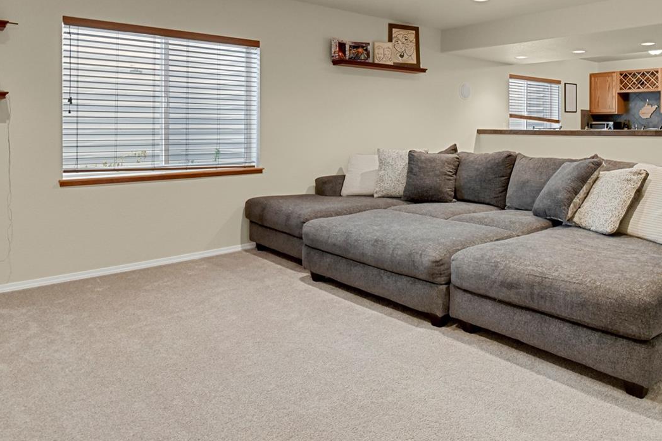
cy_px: 131
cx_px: 434
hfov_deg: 67.7
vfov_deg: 48.3
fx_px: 478
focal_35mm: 26
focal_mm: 17
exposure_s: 1/6
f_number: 8
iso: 12800
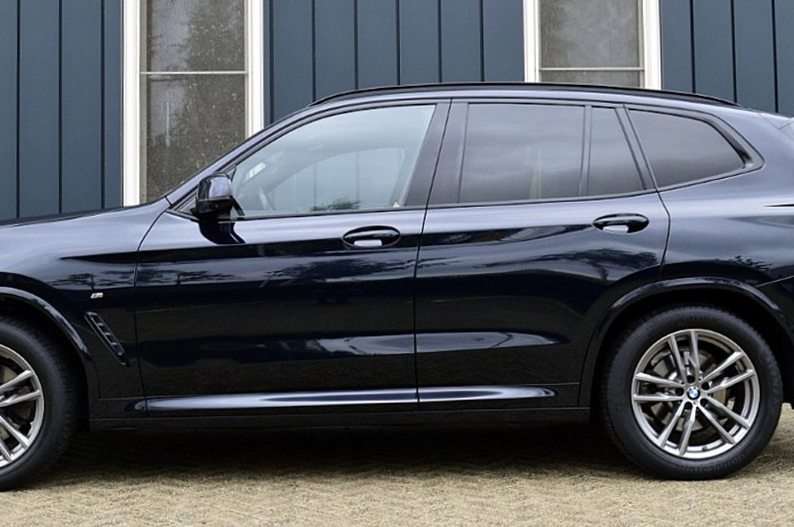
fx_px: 1095
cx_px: 343
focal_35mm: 50
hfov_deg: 39.8
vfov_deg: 27.1
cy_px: 248
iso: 640
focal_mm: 23
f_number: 8
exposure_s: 1/60
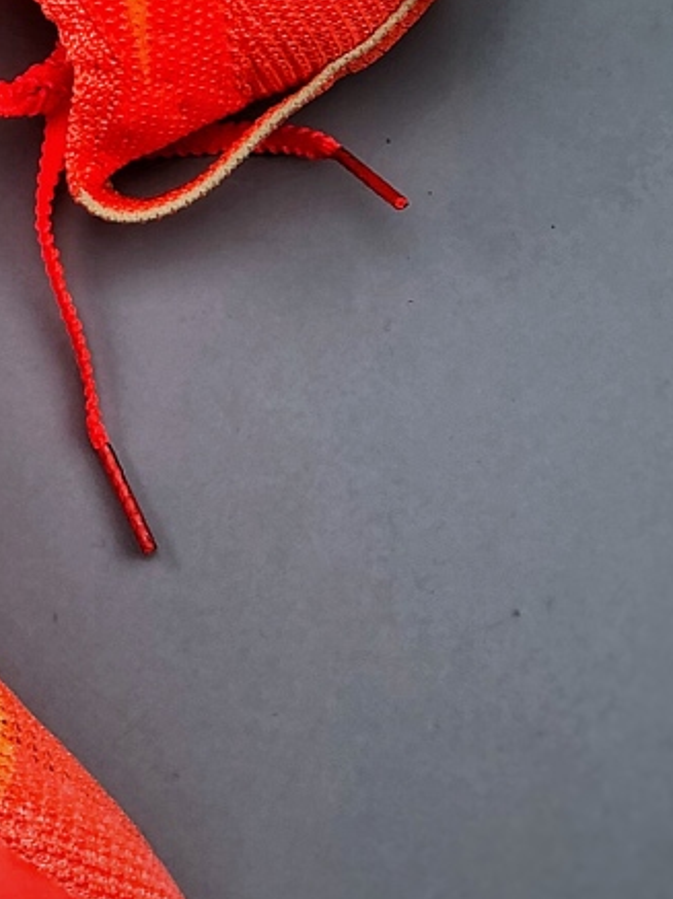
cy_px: -8
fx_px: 4881
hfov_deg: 7.7
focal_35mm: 188
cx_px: -358
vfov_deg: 10.4
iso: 20
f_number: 2.8
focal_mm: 6.6
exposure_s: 1/50
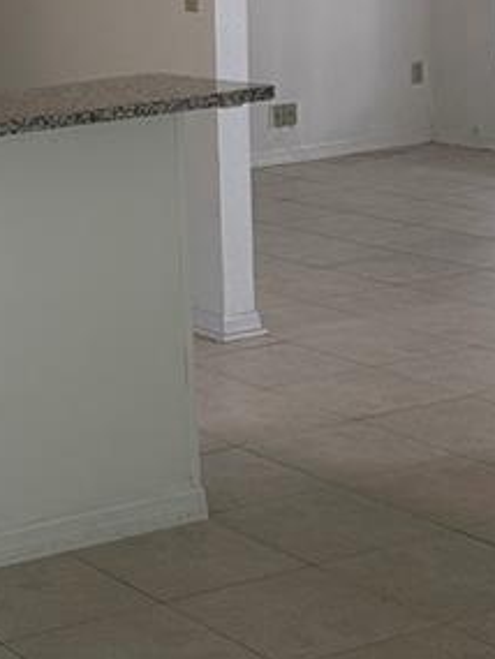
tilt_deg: -8.2
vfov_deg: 19.4
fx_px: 1924
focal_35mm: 101
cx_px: -157
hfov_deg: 14.1
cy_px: 217
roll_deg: +3.4
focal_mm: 6.86
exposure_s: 1/132
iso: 100
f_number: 1.78
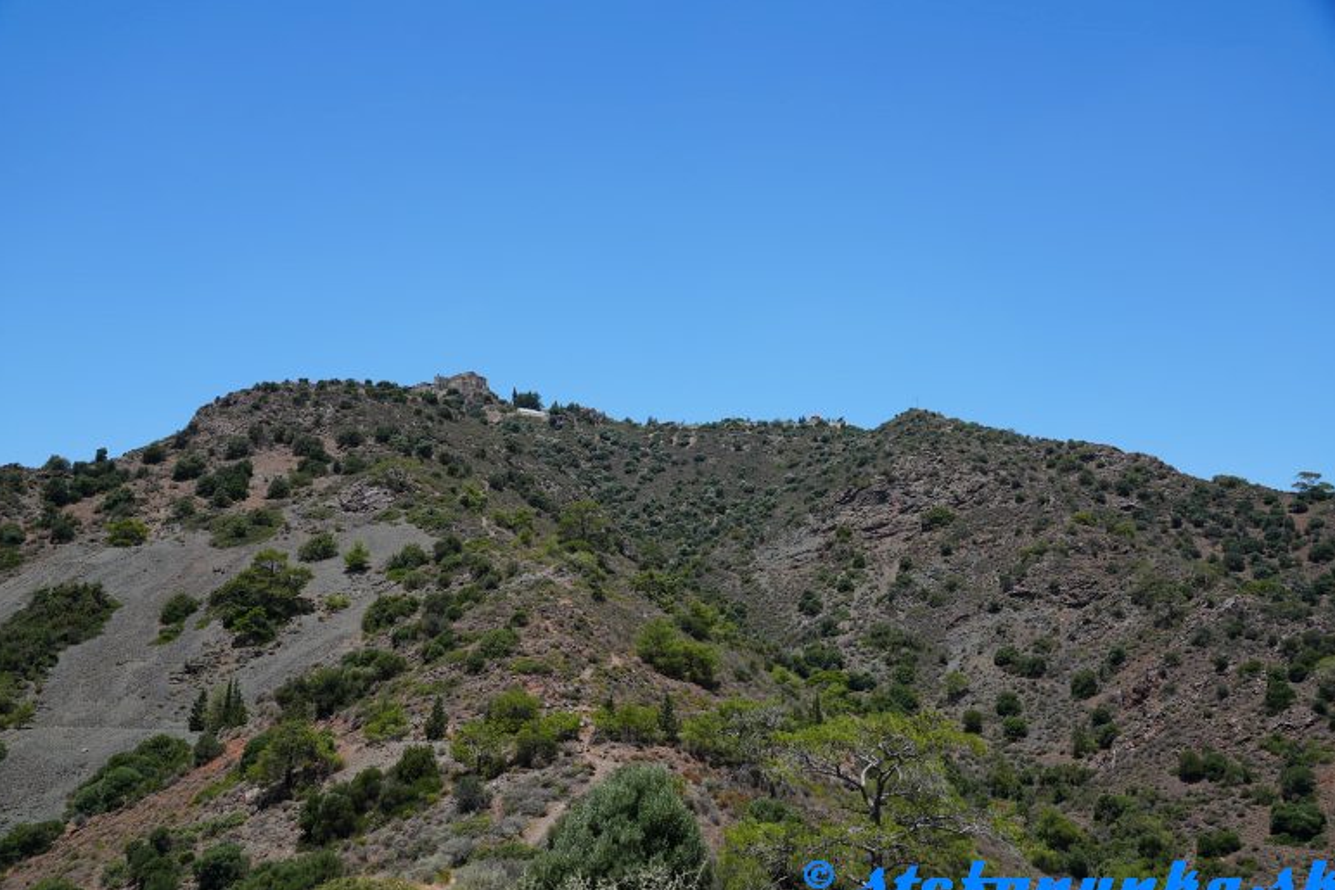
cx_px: 655
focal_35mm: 28
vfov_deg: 46.4
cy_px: 455
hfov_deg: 65.5
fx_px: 1038
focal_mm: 27
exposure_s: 1/320
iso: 100
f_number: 5.6
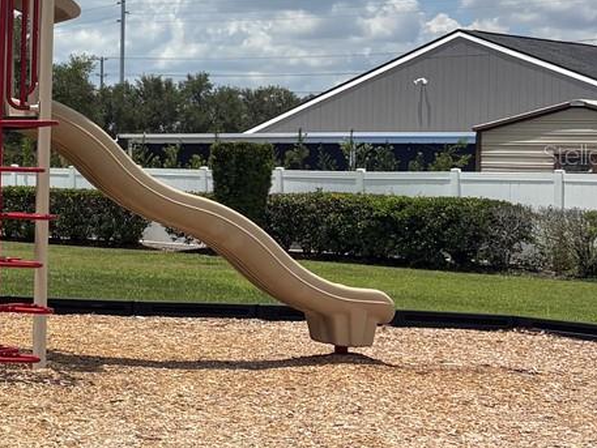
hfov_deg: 18.3
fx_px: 1570
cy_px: 154
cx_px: -379
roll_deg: -1.1
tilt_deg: +1.0
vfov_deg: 16.2
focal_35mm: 91
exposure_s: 1/6329
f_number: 1.6
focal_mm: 5.96
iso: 50
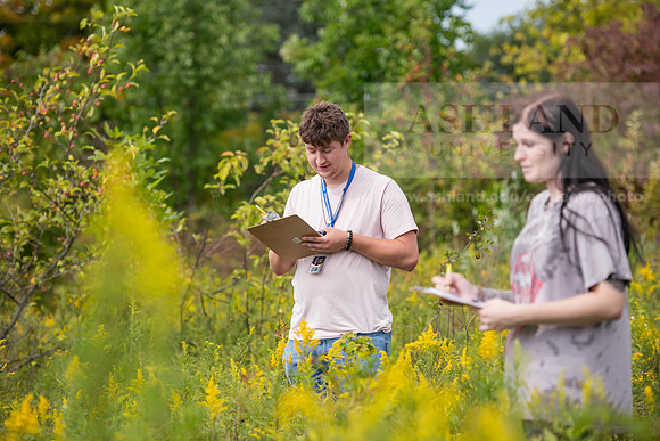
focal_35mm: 122
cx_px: 330
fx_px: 2237
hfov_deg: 16.8
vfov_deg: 11.2
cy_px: 220
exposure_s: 1/640
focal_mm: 122
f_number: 3.2
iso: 100
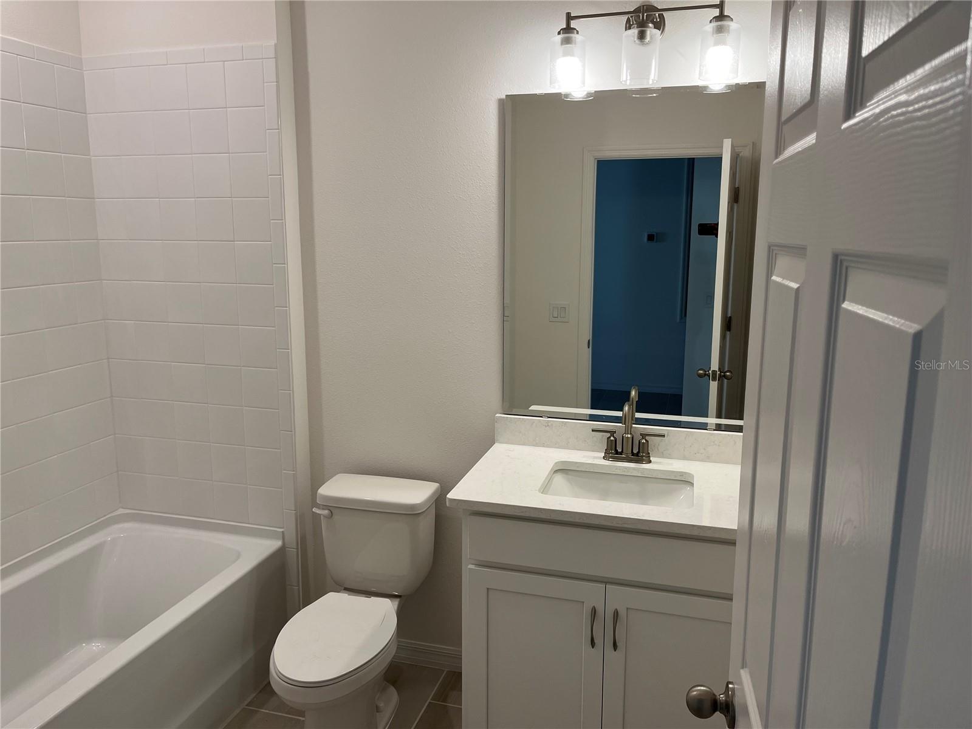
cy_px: 364
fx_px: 730
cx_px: 486
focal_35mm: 26
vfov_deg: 53.1
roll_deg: +0.1
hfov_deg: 67.3
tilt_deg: -10.3
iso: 64
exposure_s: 1/120
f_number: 1.6
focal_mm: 5.1
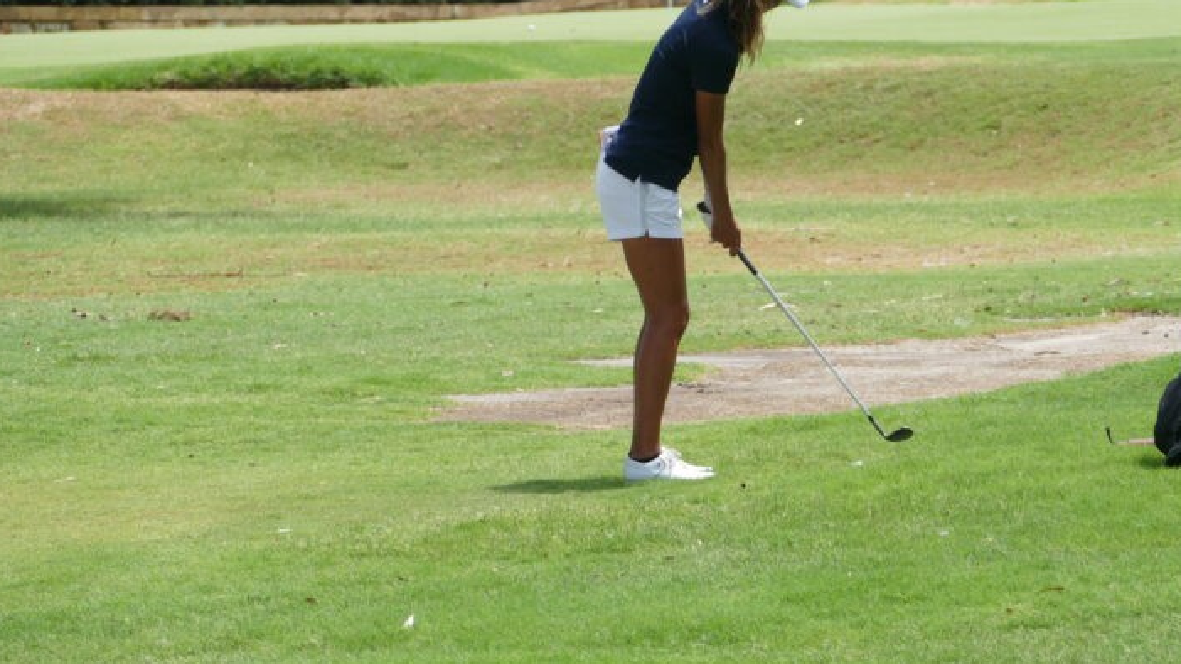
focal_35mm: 404
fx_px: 12649
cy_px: 277
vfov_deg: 3.0
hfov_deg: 5.3
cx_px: 819
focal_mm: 96.45
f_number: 4
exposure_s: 1/1000
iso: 125
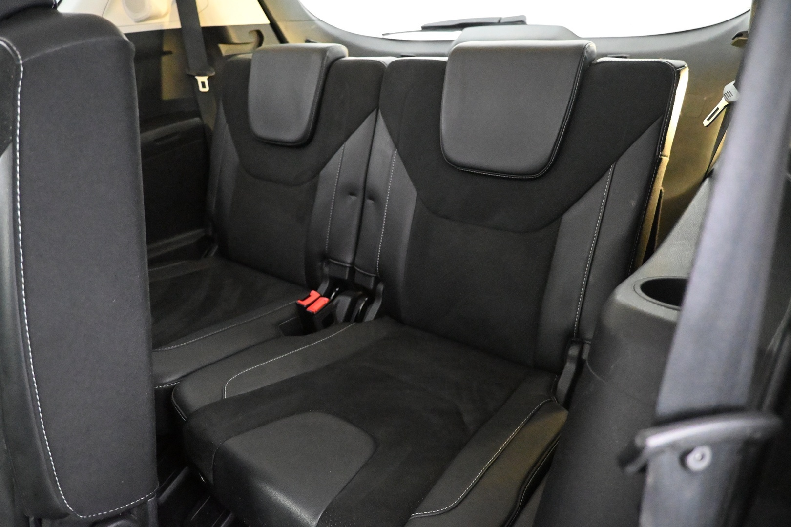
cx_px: 396
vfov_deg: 53.1
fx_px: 527
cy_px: 264
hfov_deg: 73.7
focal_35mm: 24
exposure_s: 1/25
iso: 12800
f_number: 3.5
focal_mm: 16
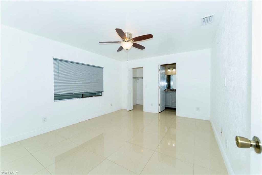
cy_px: 88
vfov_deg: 81.2
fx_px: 102
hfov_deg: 104.3
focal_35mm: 14
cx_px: 131
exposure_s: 1/125
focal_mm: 14
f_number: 5.6
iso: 200
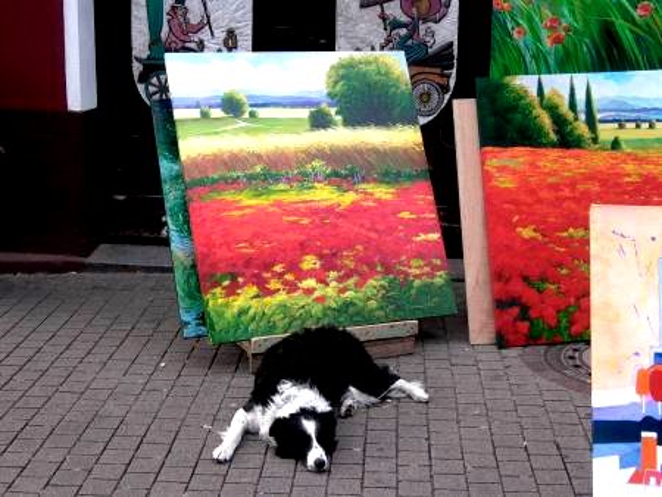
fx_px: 995
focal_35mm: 52
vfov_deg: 28.1
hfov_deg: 36.8
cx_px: 331
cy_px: 248
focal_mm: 11.25
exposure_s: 1/206
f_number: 3.61
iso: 100
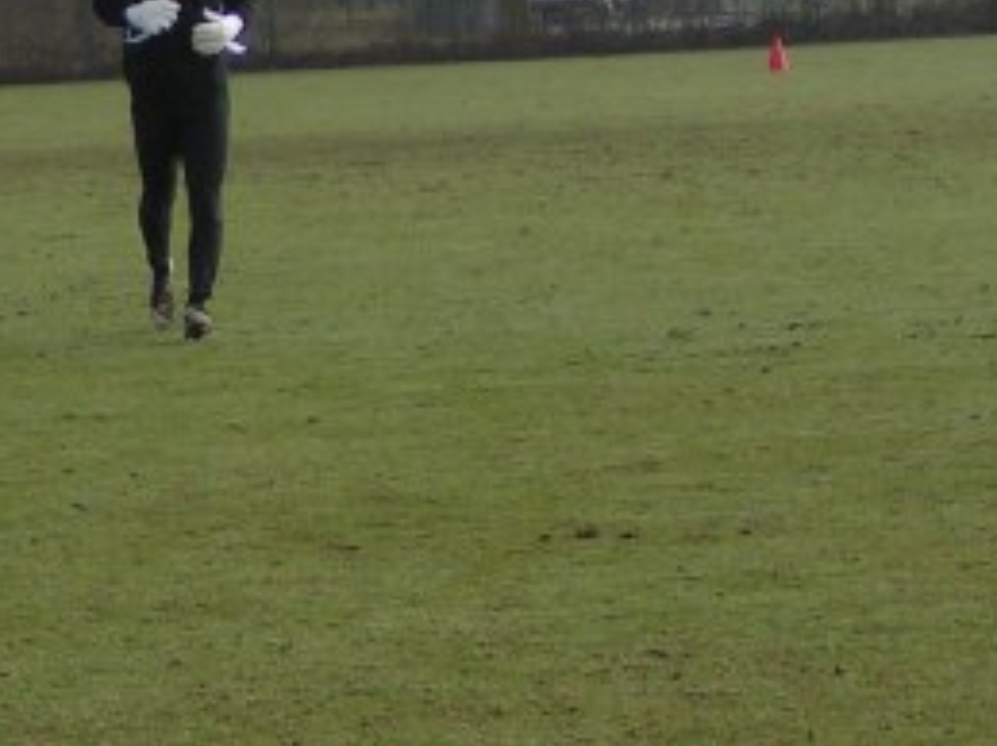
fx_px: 5067
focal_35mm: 176
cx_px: -154
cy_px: 54
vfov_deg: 8.4
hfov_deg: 11.1
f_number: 3.2
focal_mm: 8.7
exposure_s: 1/800
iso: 50
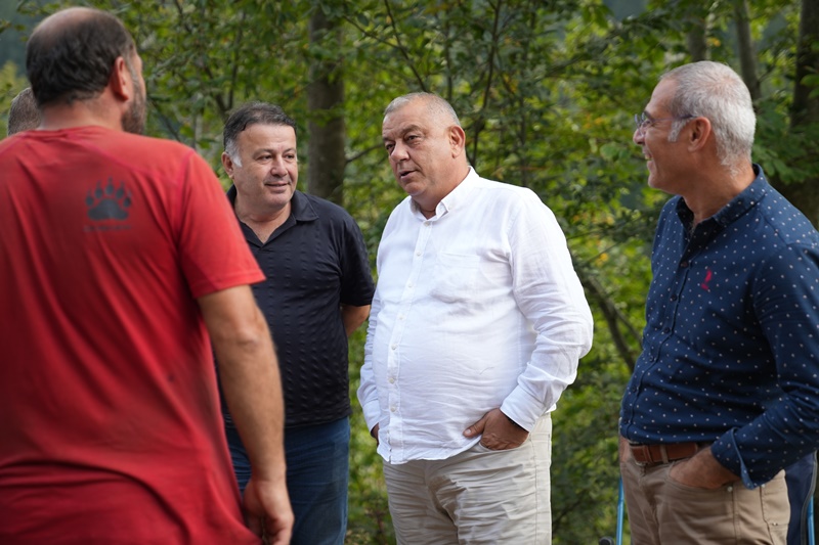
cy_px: 272
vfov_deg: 19.4
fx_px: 1592
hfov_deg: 28.8
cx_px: 410
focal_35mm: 70
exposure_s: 1/500
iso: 250
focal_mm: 70
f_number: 2.8
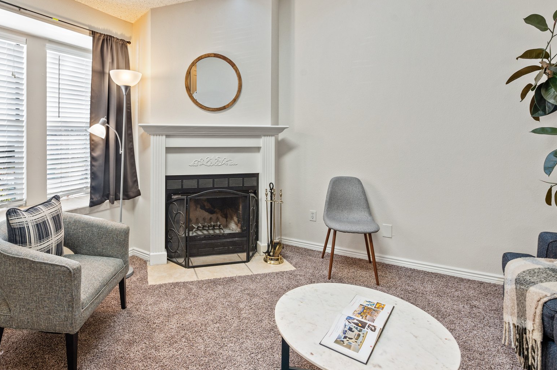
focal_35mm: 20
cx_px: 213
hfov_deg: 82.6
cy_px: 147
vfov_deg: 61.3
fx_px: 309
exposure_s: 1/15
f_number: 8
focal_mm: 15
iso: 800
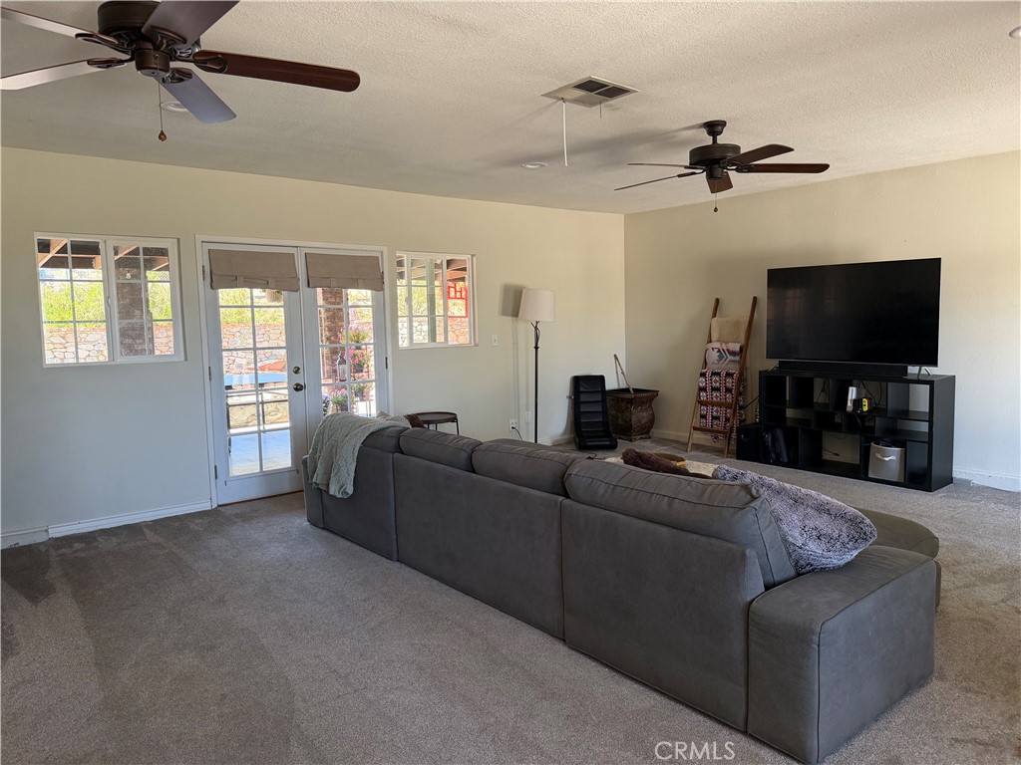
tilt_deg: -4.8
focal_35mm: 24
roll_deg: +1.4
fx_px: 708
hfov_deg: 71.6
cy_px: 382
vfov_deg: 56.8
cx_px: 510
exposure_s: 1/146
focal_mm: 6.76
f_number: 1.78
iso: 200
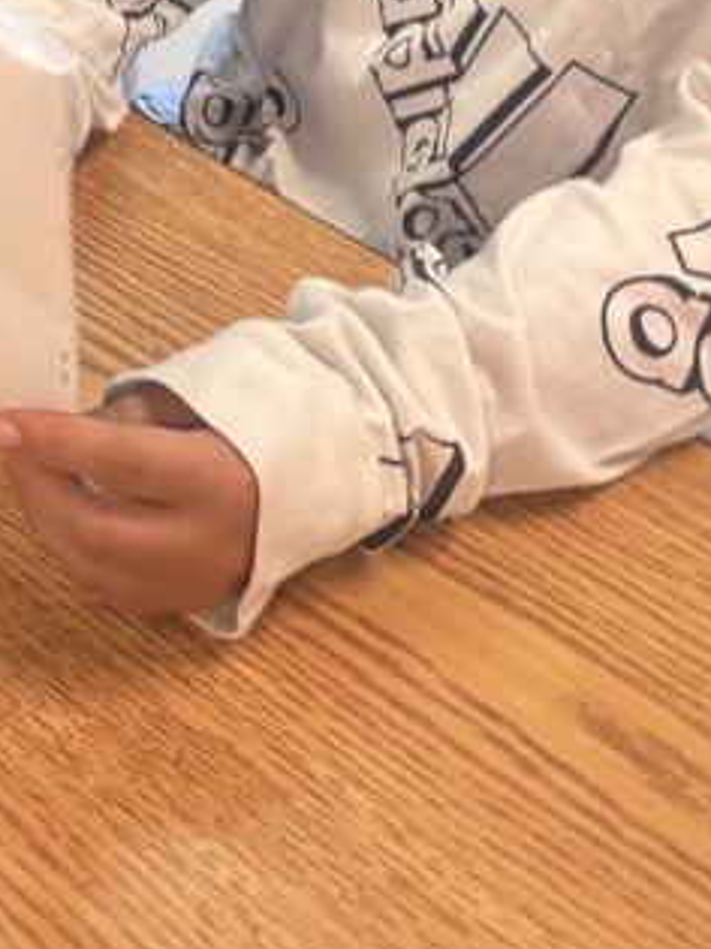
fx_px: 2138
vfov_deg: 21.3
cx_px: -124
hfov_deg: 18.0
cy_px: -455
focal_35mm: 78
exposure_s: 1/60
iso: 125
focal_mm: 6.76
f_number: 1.78
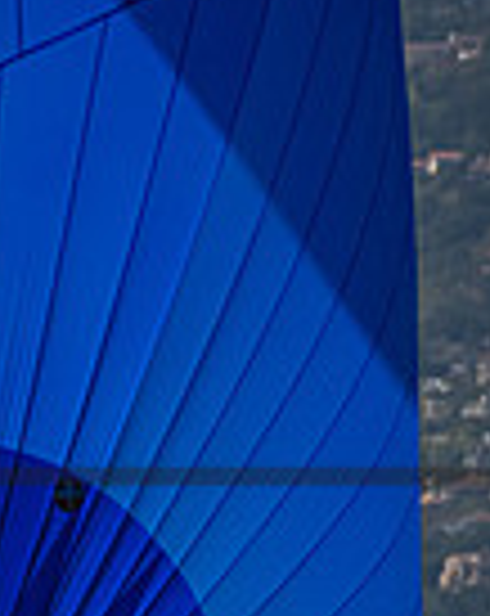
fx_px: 22135
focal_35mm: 1217
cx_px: -1003
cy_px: 692
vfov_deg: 1.6
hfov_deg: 1.3
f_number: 8
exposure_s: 1/2000
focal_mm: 260
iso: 400
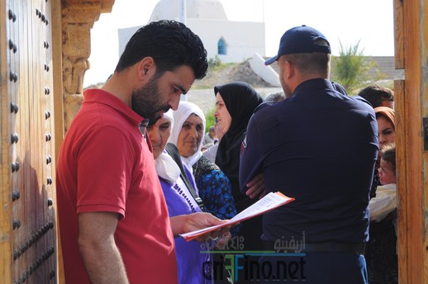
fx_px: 1057
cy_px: 126
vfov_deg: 15.3
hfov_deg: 22.9
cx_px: 253
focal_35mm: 89
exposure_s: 1/250
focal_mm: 48
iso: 200
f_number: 8
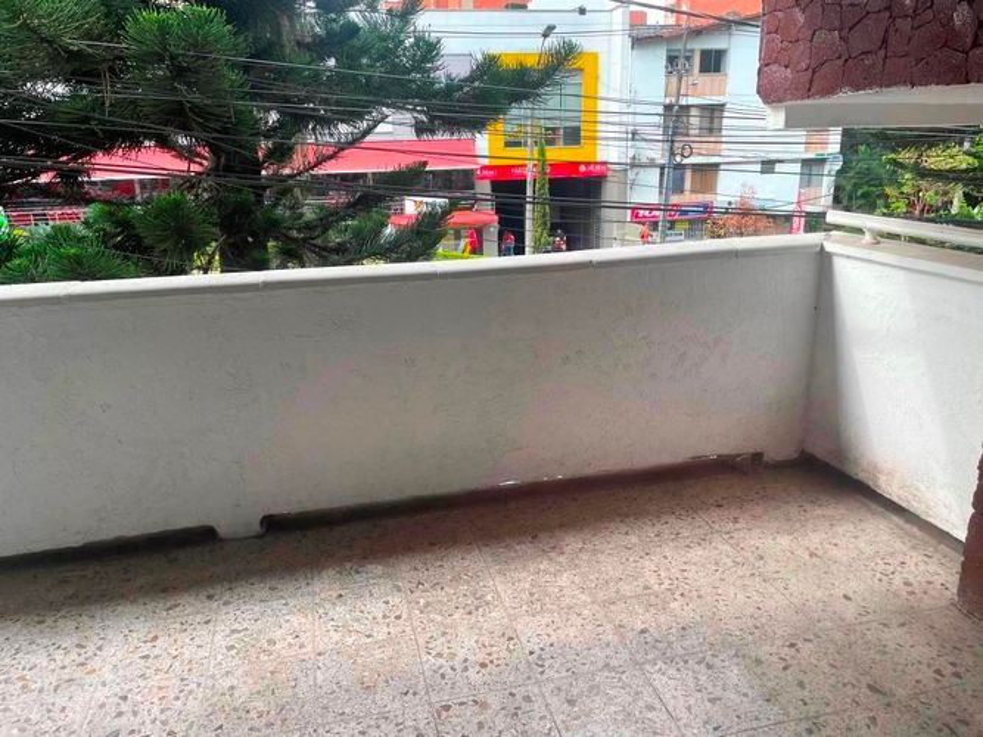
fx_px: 738
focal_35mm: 26
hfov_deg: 67.3
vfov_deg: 53.0
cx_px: 492
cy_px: 368
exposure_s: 1/244
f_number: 1.6
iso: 32
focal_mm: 4.2
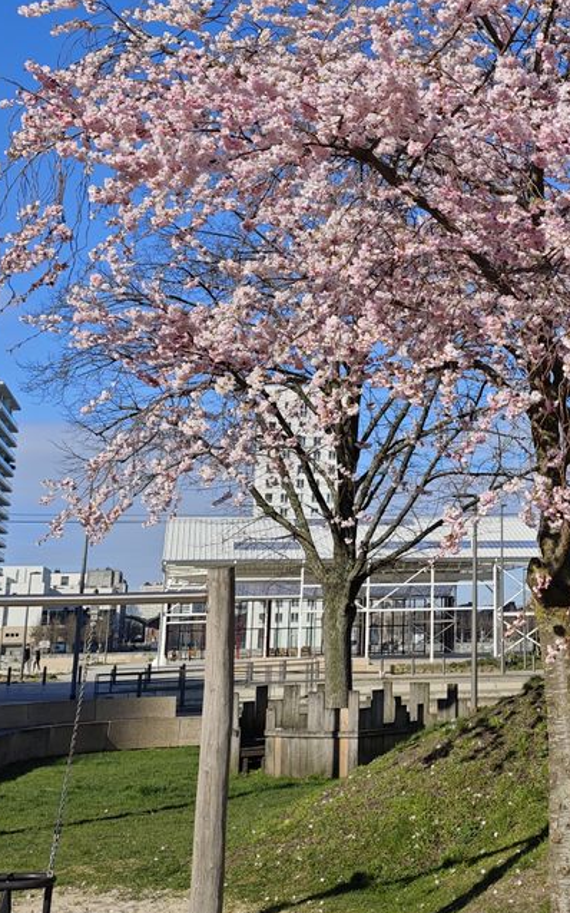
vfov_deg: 40.1
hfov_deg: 25.2
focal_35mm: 49
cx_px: 554
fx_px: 1218
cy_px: 247
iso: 50
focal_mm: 6.55
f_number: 1.6
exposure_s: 1/3940
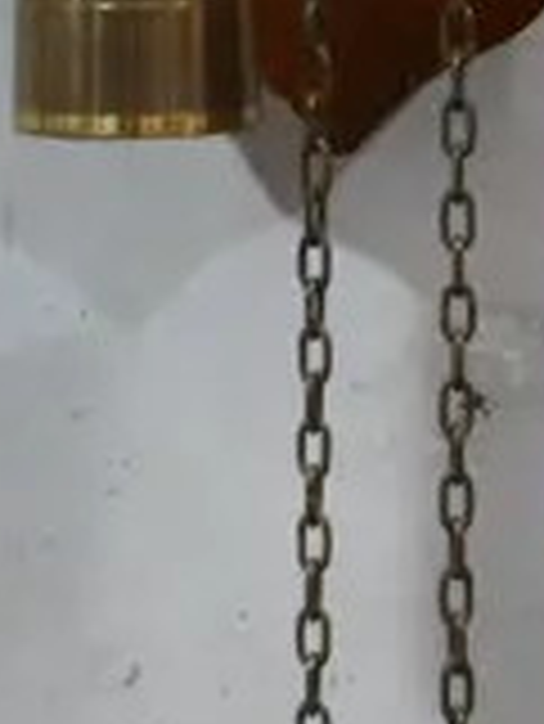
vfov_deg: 10.1
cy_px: -805
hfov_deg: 8.4
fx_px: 3725
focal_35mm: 178
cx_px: 326
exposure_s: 1/60
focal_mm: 14
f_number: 3.5
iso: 500
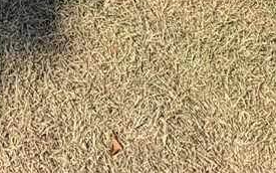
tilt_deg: -6.3
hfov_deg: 22.5
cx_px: -75
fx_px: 624
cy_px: -429
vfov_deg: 9.5
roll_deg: +0.1
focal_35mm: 83
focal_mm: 2.22
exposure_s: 1/631
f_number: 2.2
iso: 50
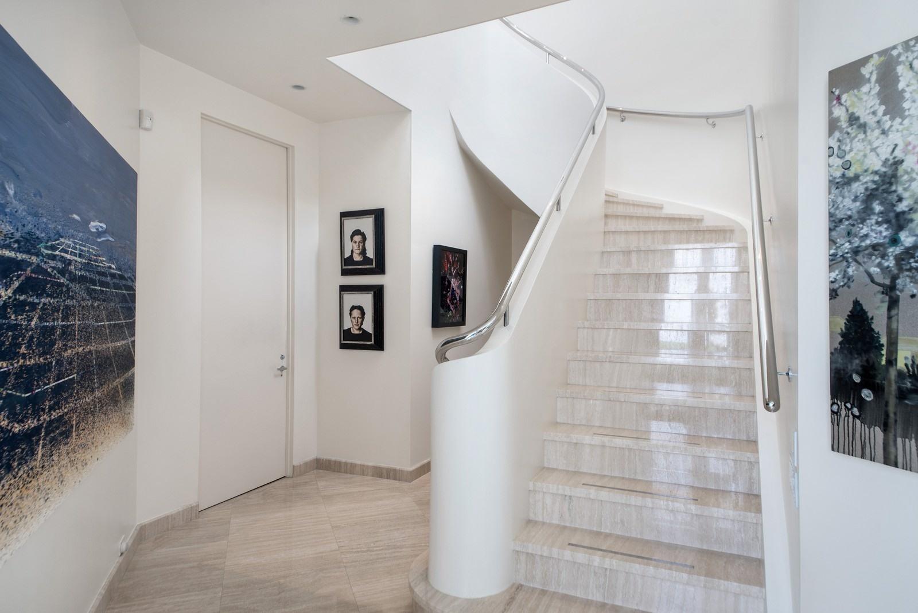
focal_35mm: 23
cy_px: 306
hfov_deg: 76.1
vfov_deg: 55.1
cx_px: 459
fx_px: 587
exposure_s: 1/15
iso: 200
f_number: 8
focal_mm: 23
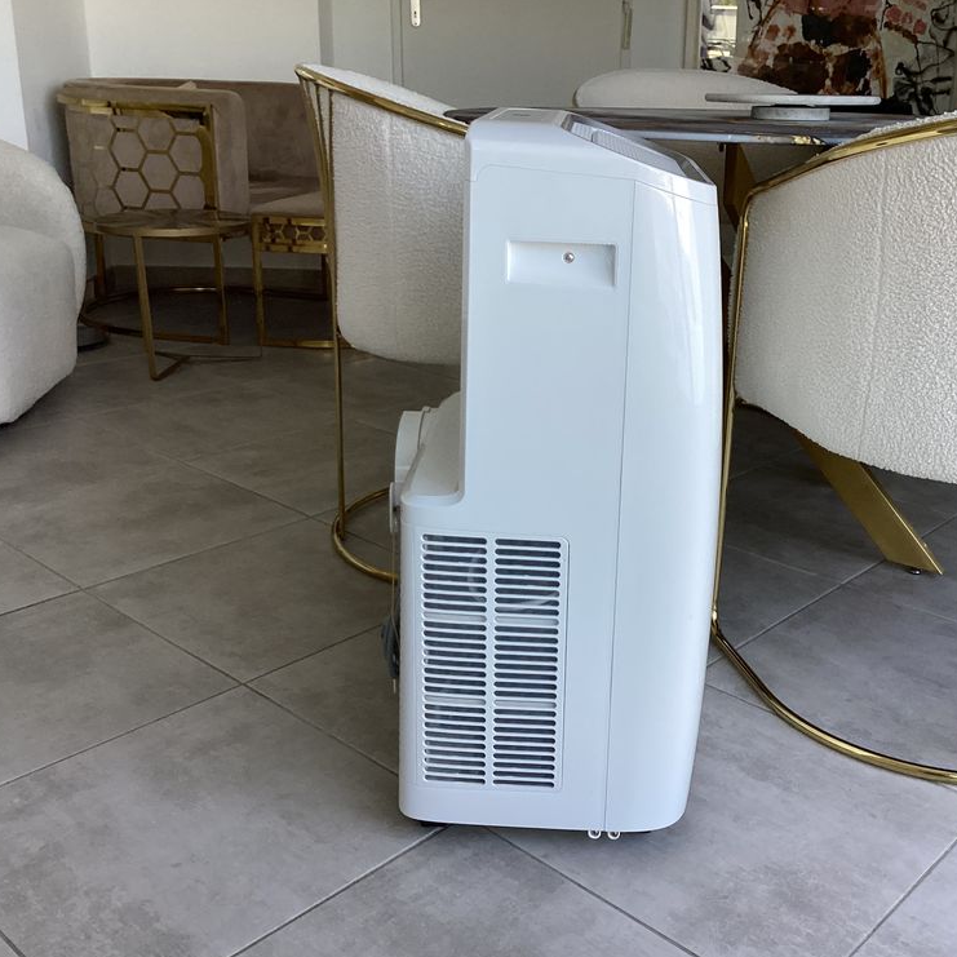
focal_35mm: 37
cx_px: 588
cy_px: 479
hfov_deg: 44.6
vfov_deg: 44.9
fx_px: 1157
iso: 64
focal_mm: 3.3
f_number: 2.4
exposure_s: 1/120
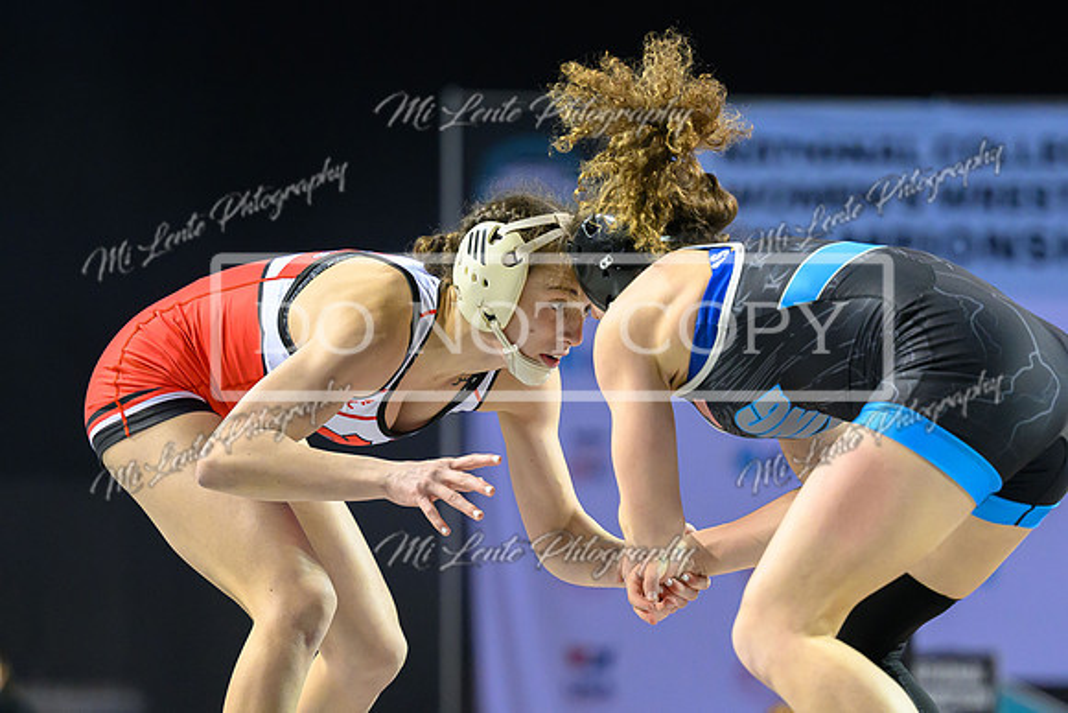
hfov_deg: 11.1
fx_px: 5515
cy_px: 459
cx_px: 547
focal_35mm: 186
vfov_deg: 7.4
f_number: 2.8
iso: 4000
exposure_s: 1/800
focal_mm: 120
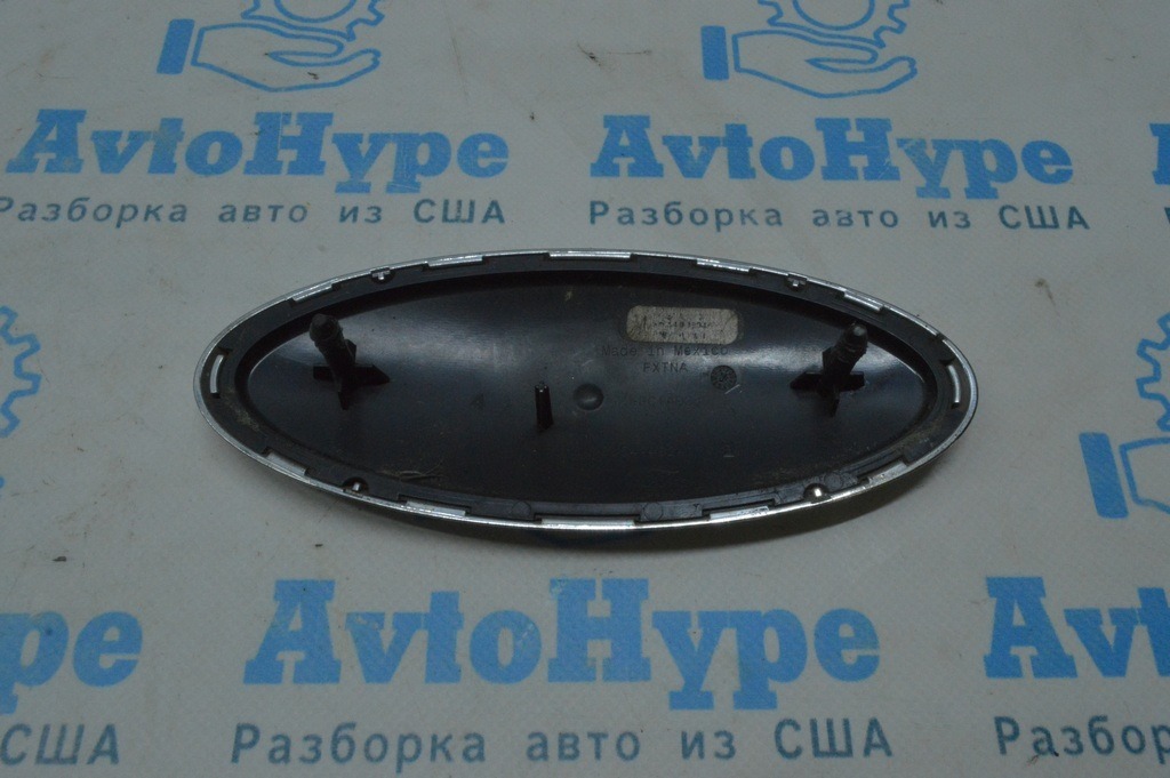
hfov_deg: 67.4
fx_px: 877
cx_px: 585
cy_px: 389
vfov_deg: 47.9
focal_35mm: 27
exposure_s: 1/60
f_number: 22
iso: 3200
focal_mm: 18
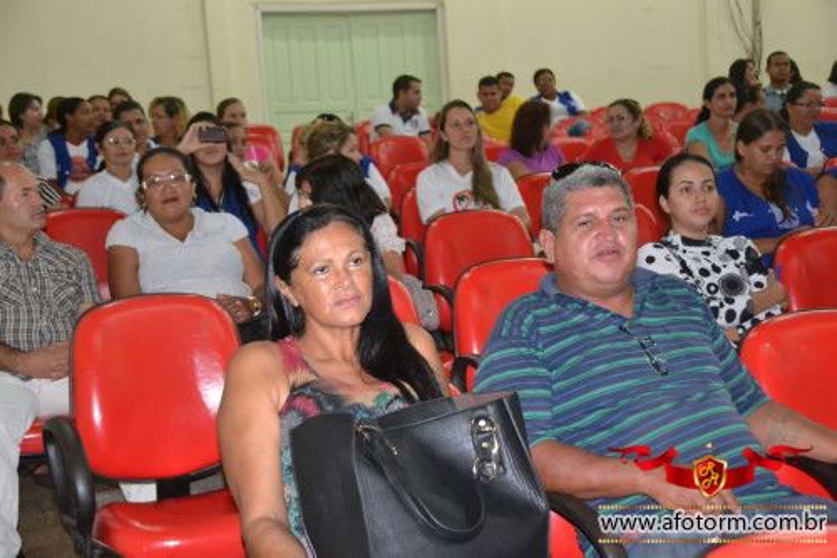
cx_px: 418
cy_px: 279
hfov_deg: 35.1
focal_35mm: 57
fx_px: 1325
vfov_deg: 23.8
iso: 3200
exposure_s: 1/60
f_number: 4.5
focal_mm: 38
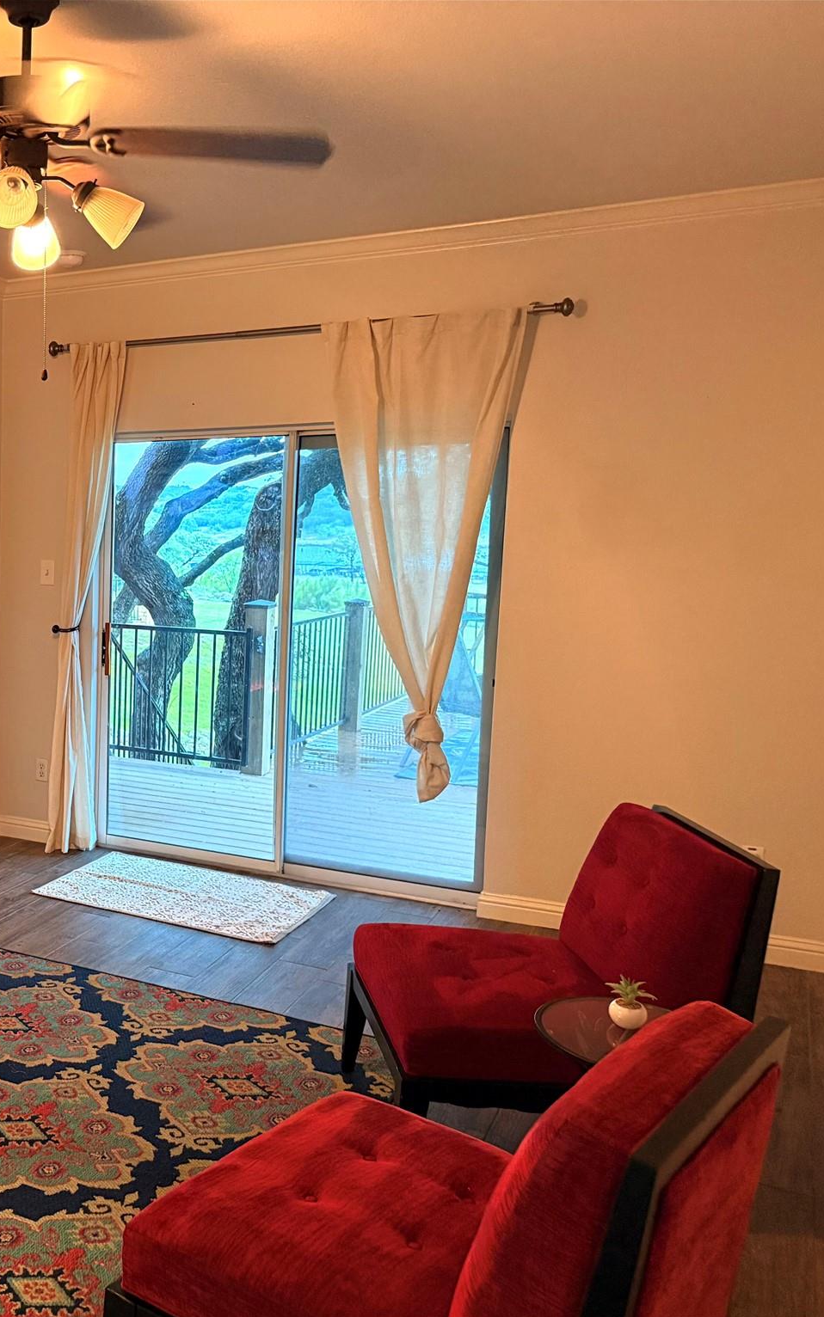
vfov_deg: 56.7
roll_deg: +0.1
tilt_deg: -5.8
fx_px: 1221
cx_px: -40
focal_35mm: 34
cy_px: 659
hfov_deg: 33.4
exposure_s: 1/60
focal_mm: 6.76
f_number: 1.78
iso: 640
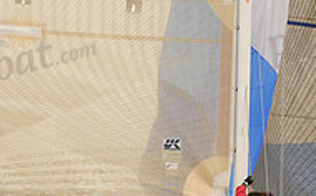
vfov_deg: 4.0
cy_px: 288
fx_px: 2811
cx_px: 181
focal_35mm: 327
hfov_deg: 6.4
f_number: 4
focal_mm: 70
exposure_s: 1/800
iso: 200
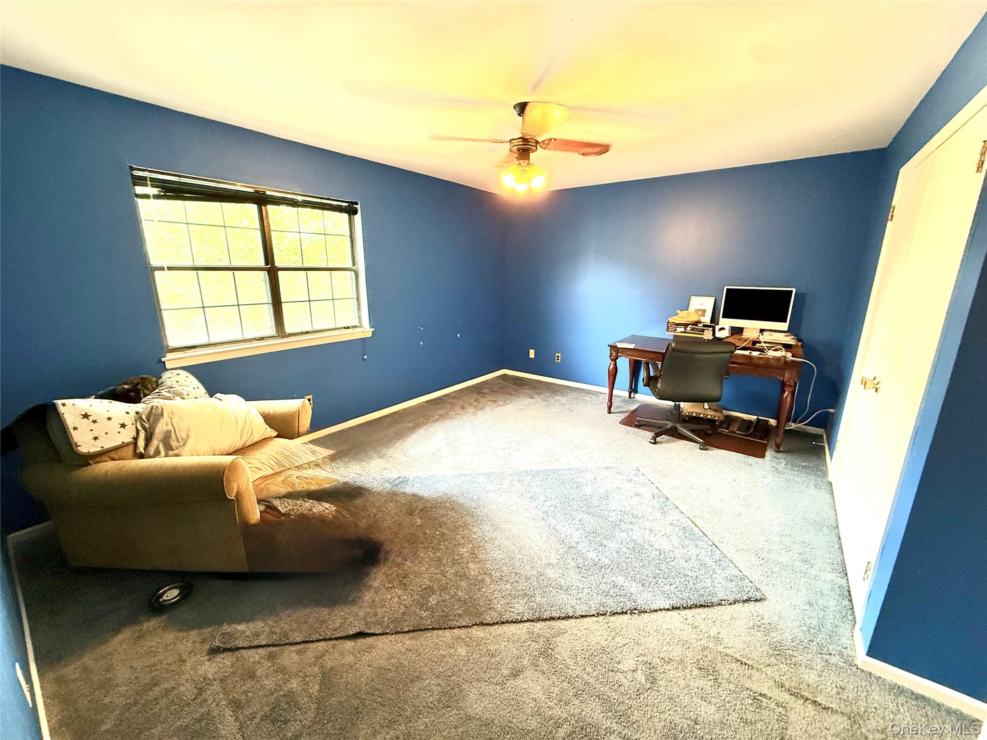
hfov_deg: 102.1
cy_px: 370
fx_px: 399
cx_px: 494
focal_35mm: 14
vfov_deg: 85.7
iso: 320
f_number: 2.2
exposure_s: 1/60
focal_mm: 2.22
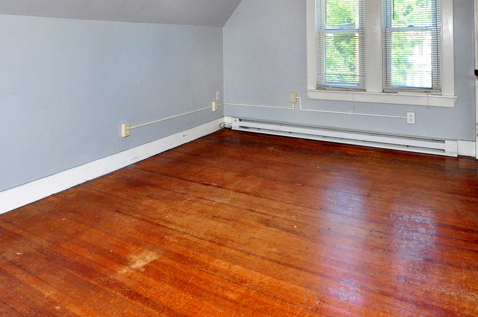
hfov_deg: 67.0
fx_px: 358
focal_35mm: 27
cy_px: 35
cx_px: 197
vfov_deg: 43.9
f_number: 3.5
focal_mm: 10
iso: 500
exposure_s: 1/160
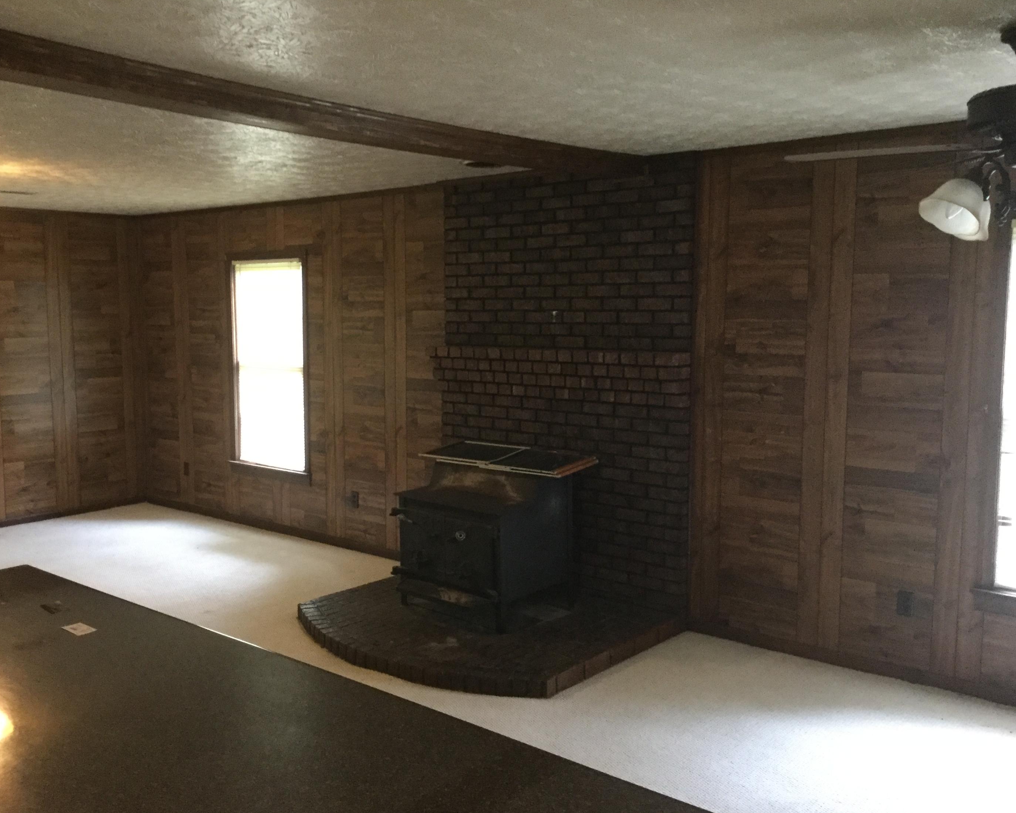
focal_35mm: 33
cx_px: 472
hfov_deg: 54.2
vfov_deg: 44.5
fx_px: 992
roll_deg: -0.1
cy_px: 411
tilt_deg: -3.2
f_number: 2.4
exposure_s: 1/30
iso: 250
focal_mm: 3.3
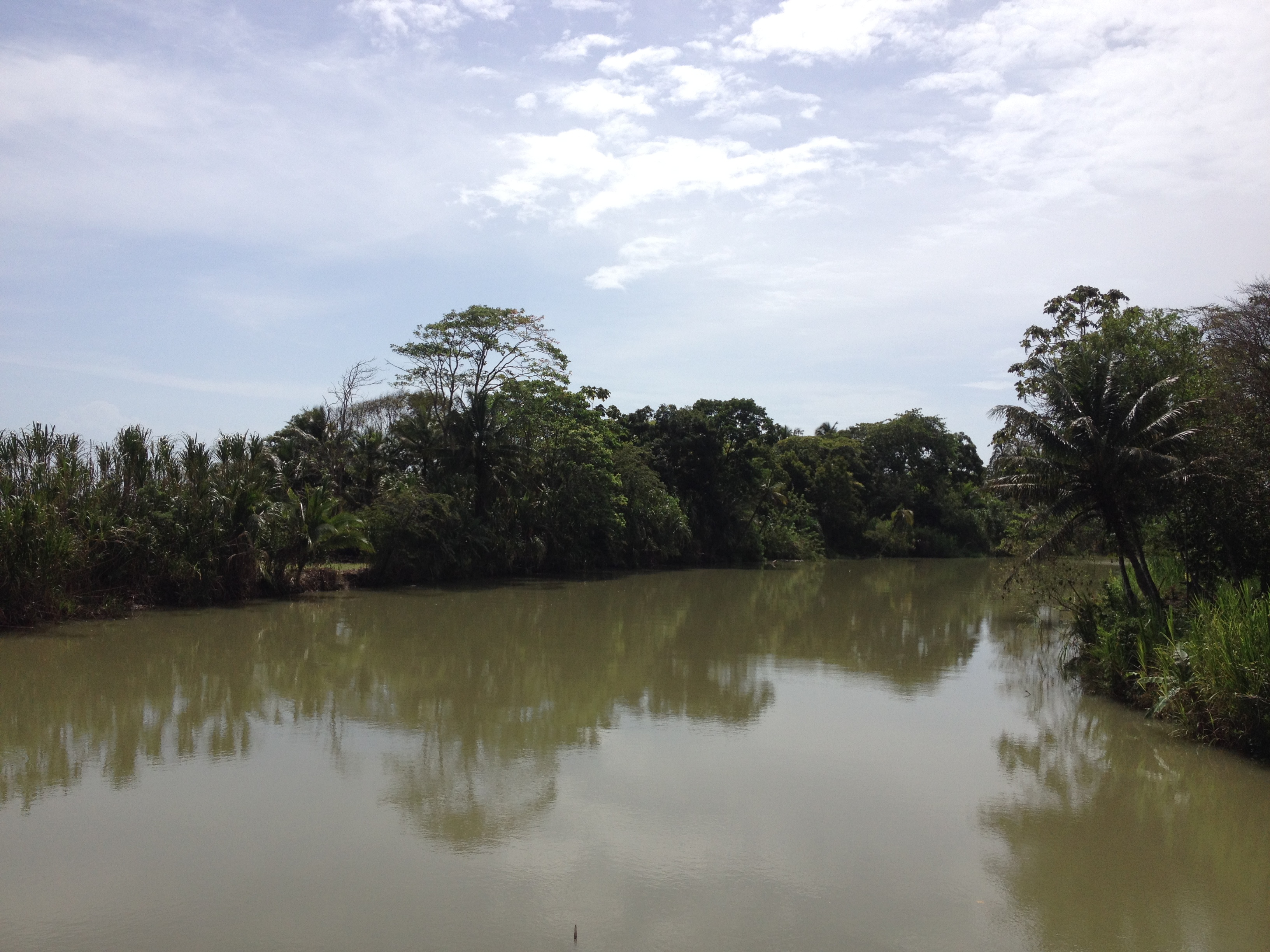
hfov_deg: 52.6
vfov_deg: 40.7
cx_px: 635
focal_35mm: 35
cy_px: 476
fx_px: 1284
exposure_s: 1/3690
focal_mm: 4.28
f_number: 2.4
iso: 50
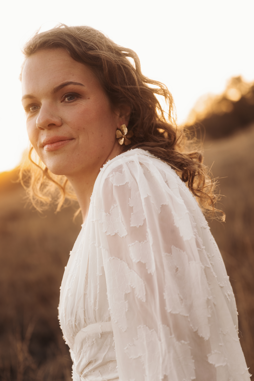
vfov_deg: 32.9
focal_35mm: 61
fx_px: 646
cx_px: 127
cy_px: 190
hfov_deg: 22.2
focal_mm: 61
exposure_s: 1/200
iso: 125
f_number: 3.2
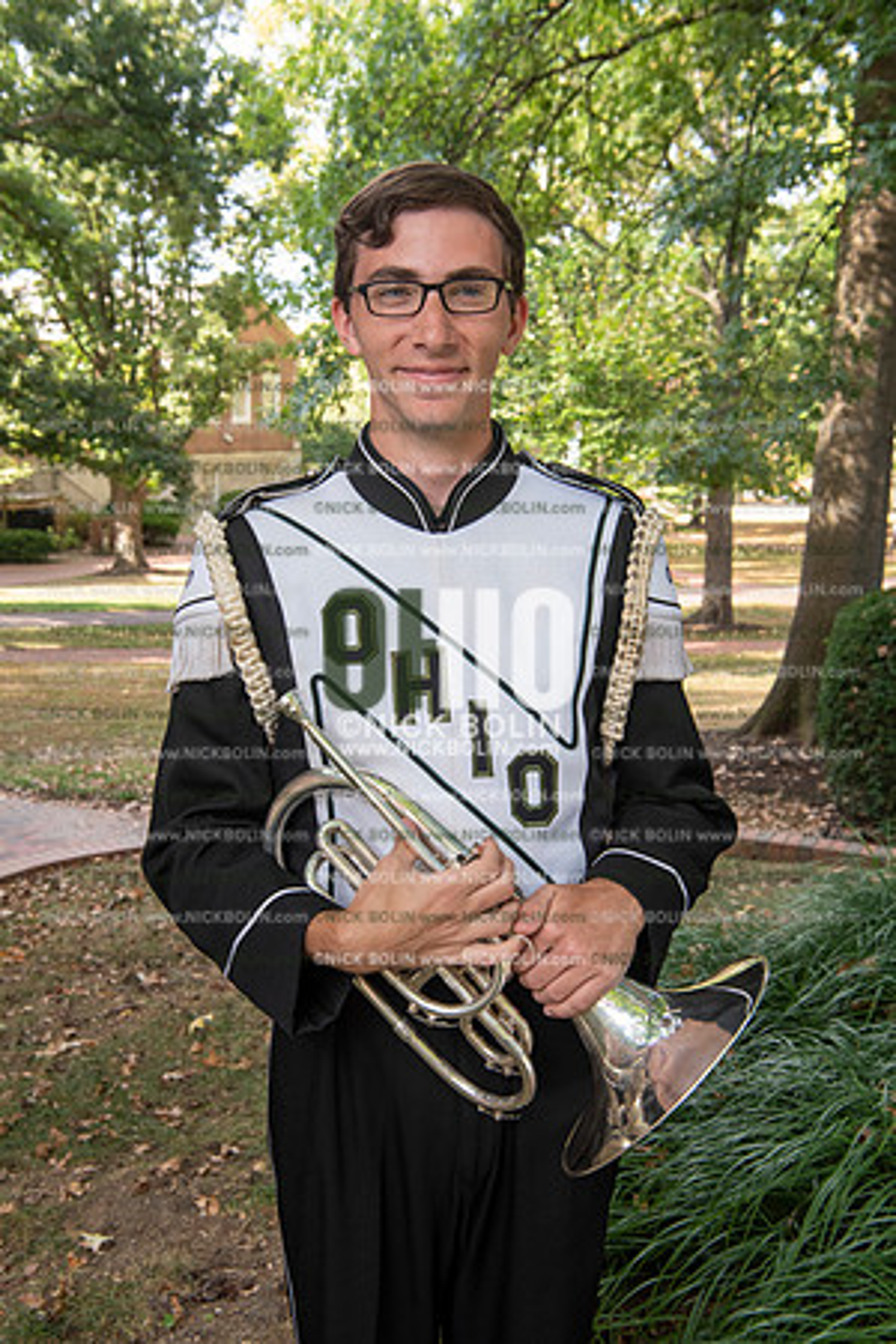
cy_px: 672
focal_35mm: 42
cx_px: 448
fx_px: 1568
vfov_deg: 46.4
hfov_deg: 31.9
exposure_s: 1/100
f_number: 8
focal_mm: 42
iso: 500
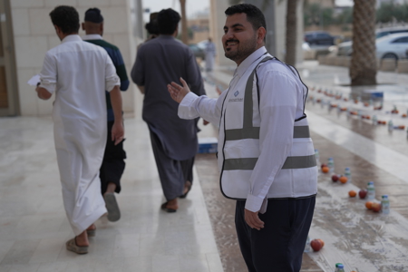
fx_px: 714
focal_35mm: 63
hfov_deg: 31.9
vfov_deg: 21.6
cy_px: 136
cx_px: 204
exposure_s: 1/200
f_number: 2.8
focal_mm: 63
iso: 160
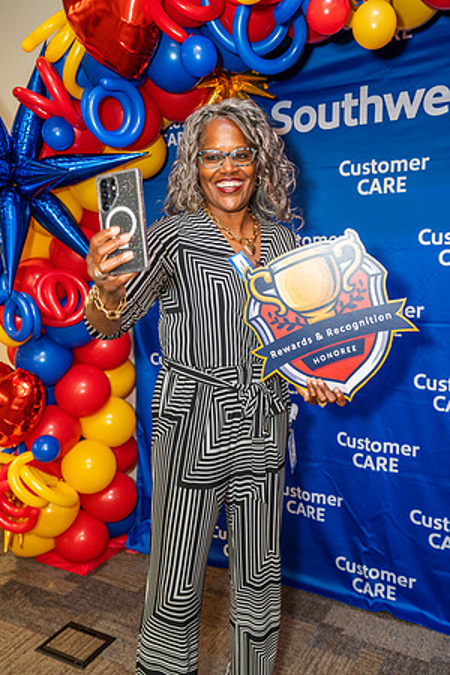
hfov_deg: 38.9
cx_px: 225
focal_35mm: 34
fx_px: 637
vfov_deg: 55.8
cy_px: 338
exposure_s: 1/160
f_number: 4.5
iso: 2000
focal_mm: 34
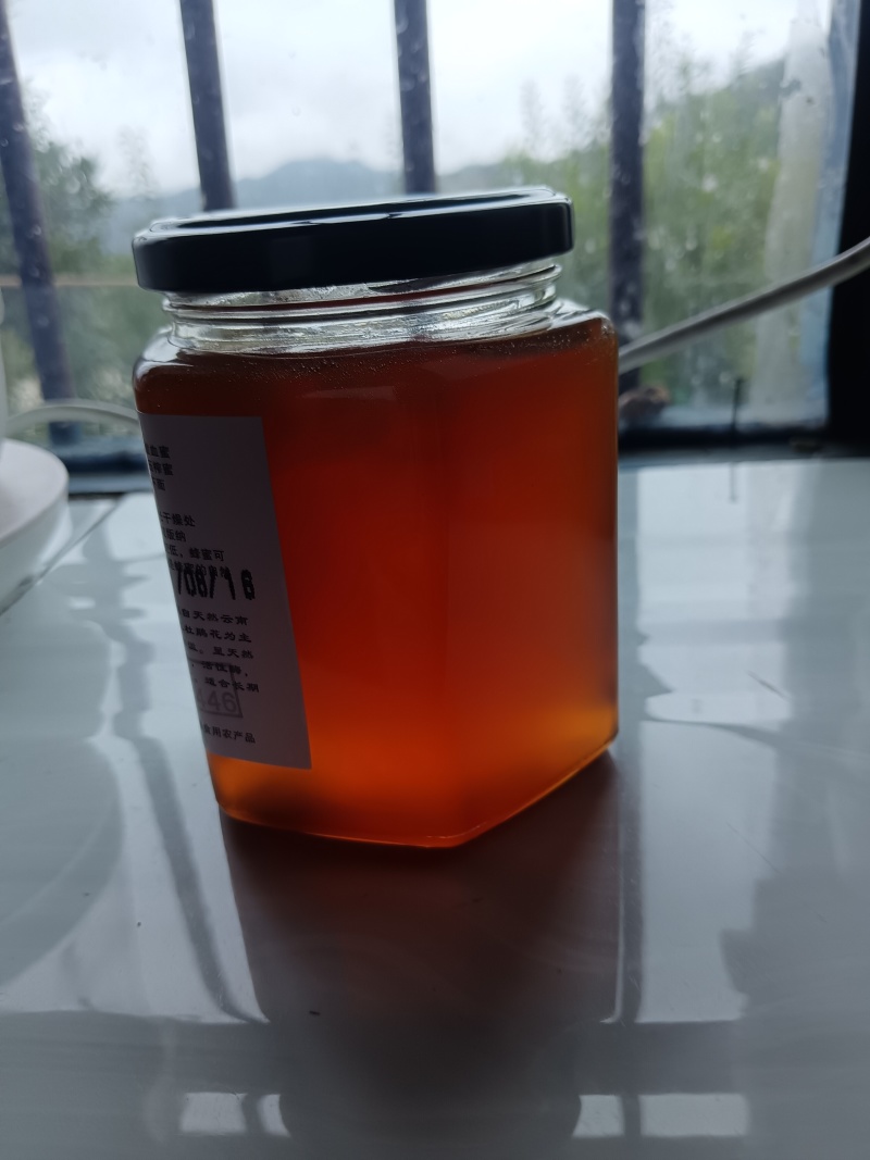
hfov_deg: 51.3
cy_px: 580
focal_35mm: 27
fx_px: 905
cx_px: 435
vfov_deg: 65.3
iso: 100
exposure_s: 1/115
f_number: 1.8
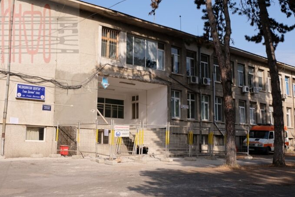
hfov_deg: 47.4
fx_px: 336
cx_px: 144
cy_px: 98
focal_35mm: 41
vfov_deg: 32.6
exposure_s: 1/450
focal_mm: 26.9
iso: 400
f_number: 9
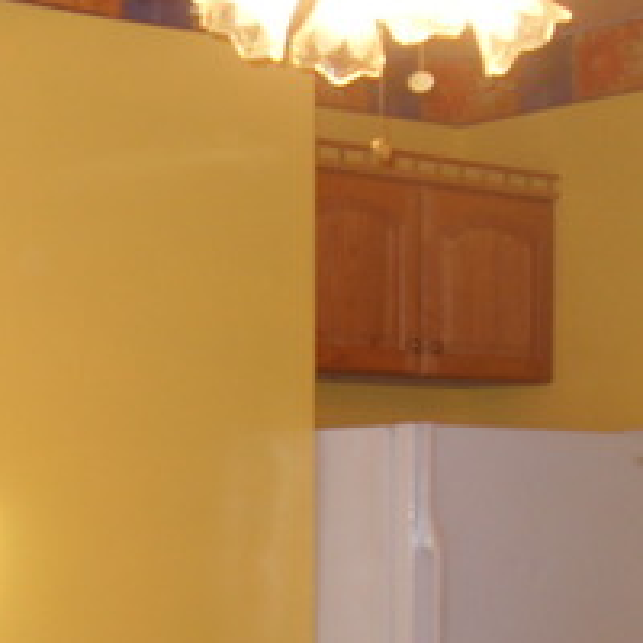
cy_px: 688
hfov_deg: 18.0
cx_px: 186
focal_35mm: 96
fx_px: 2017
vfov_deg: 17.6
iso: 100
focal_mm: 6.3
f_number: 2.8
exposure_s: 1/45
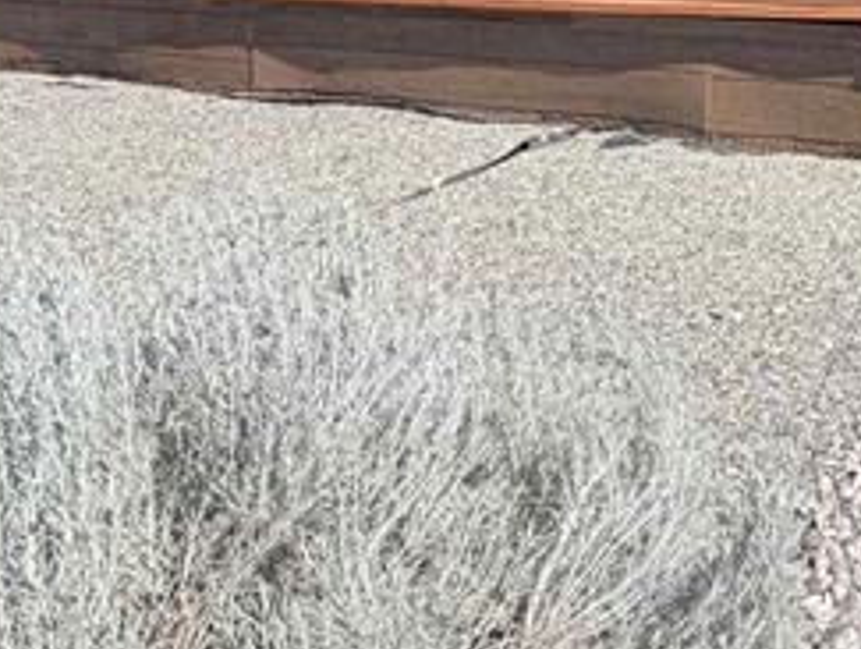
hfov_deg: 31.2
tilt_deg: +1.7
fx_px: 1146
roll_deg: +2.0
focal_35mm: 46
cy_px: -273
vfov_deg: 25.4
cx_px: 1137
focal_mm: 2.22
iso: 40
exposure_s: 1/658
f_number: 2.2
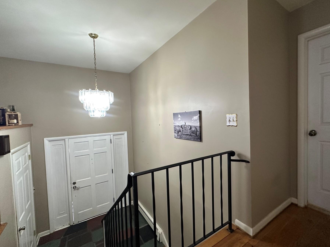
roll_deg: +1.4
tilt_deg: -1.6
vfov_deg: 78.1
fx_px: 153
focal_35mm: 16
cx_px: 177
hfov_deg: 94.3
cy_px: 123
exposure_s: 1/60
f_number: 2.2
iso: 250
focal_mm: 2.22
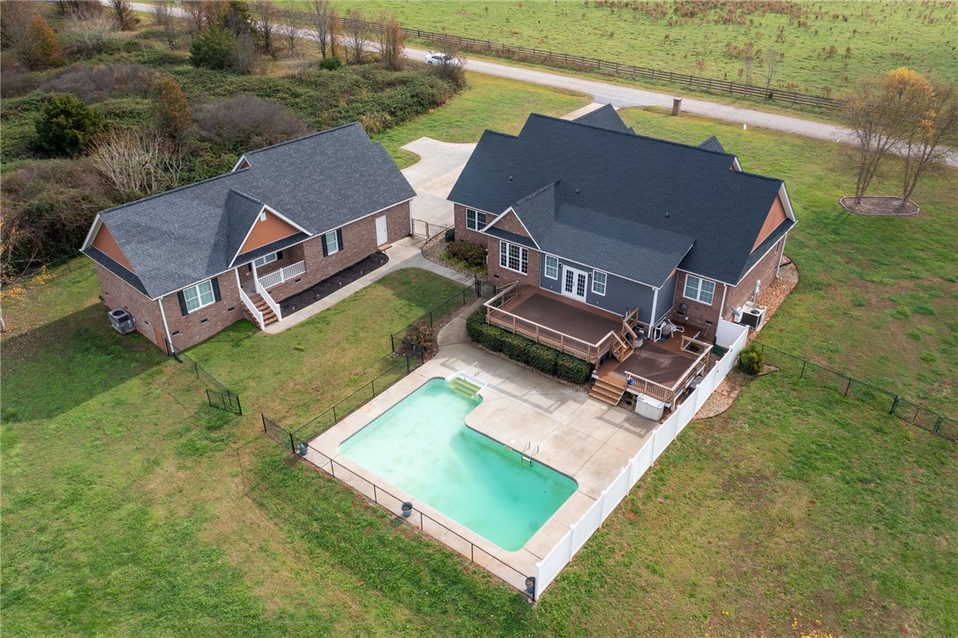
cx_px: 479
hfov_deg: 65.5
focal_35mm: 28
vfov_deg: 46.4
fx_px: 745
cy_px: 319
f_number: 3.5
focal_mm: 10.26
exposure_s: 1/160
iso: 100
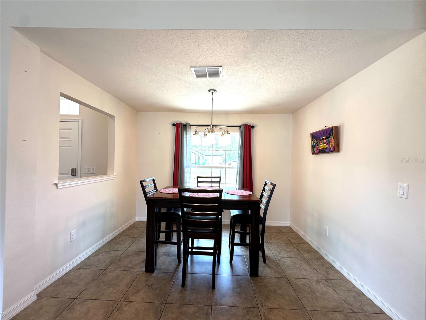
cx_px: 213
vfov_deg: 85.7
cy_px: 160
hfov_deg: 102.1
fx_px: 172
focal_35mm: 14
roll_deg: -1.4
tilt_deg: +0.7
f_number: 2.2
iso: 80
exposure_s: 1/120
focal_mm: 2.22
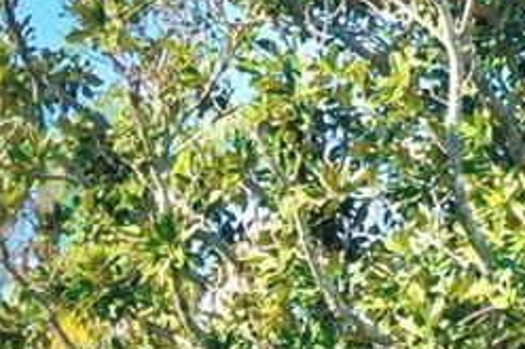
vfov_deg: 7.2
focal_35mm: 181
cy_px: 759
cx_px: -239
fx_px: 2638
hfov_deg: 11.0
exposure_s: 1/320
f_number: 5
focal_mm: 10.26
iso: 100
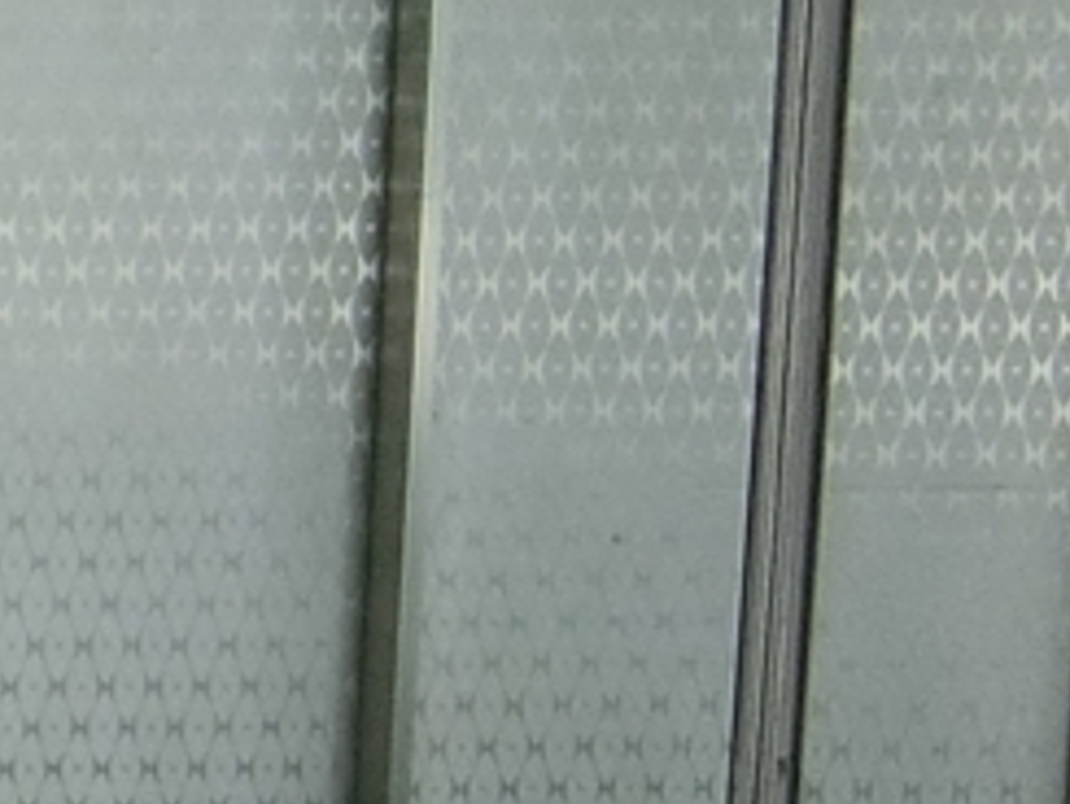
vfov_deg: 11.8
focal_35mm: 124
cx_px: -1673
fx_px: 3835
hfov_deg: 12.0
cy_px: -4
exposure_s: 1/125
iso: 160
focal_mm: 4.06
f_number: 2.7
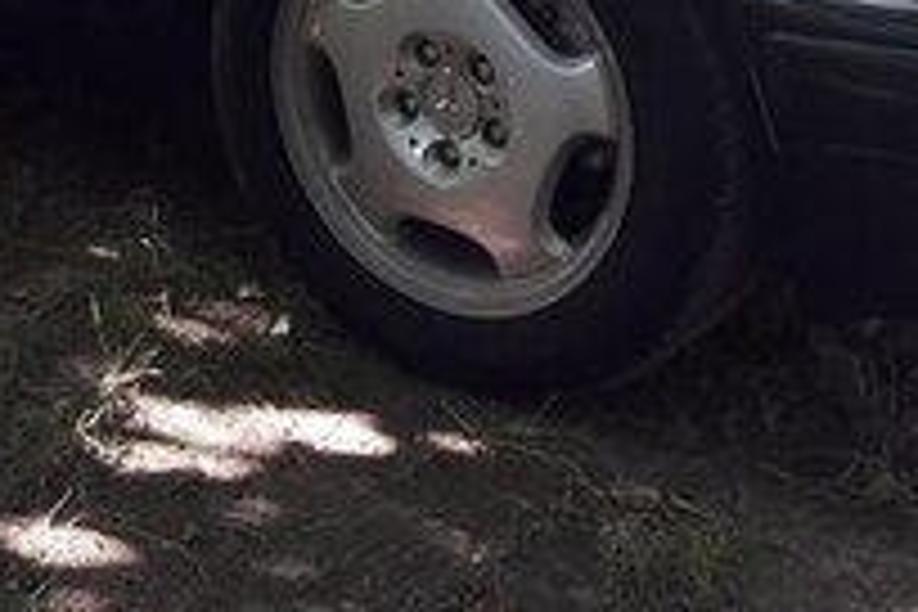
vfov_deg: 13.5
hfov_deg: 21.5
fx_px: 2397
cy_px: -362
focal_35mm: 94
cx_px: 212
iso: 50
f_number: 1.9
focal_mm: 3.7
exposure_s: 1/50
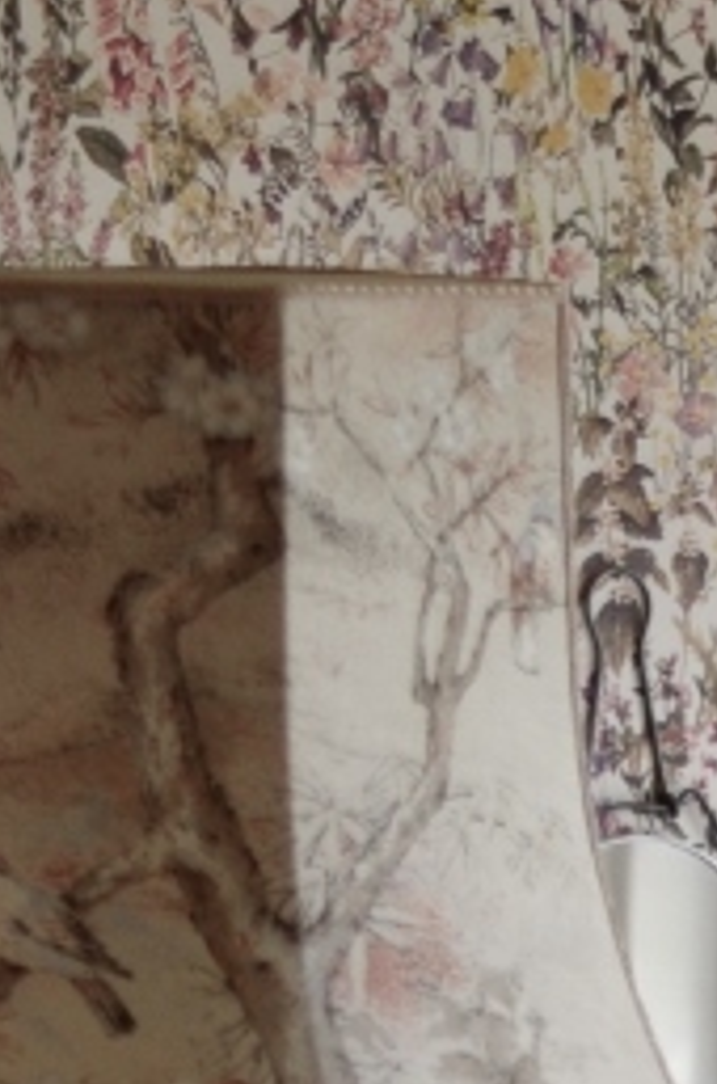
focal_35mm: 374
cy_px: 2273
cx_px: 1109
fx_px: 11233
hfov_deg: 3.6
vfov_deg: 5.4
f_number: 2
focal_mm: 50
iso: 250
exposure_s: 1/100
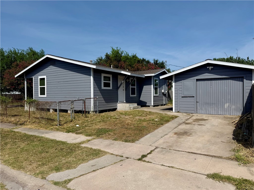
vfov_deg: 56.8
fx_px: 176
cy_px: 95
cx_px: 127
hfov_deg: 71.6
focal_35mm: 24
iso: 80
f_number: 1.78
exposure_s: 1/8130
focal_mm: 6.76
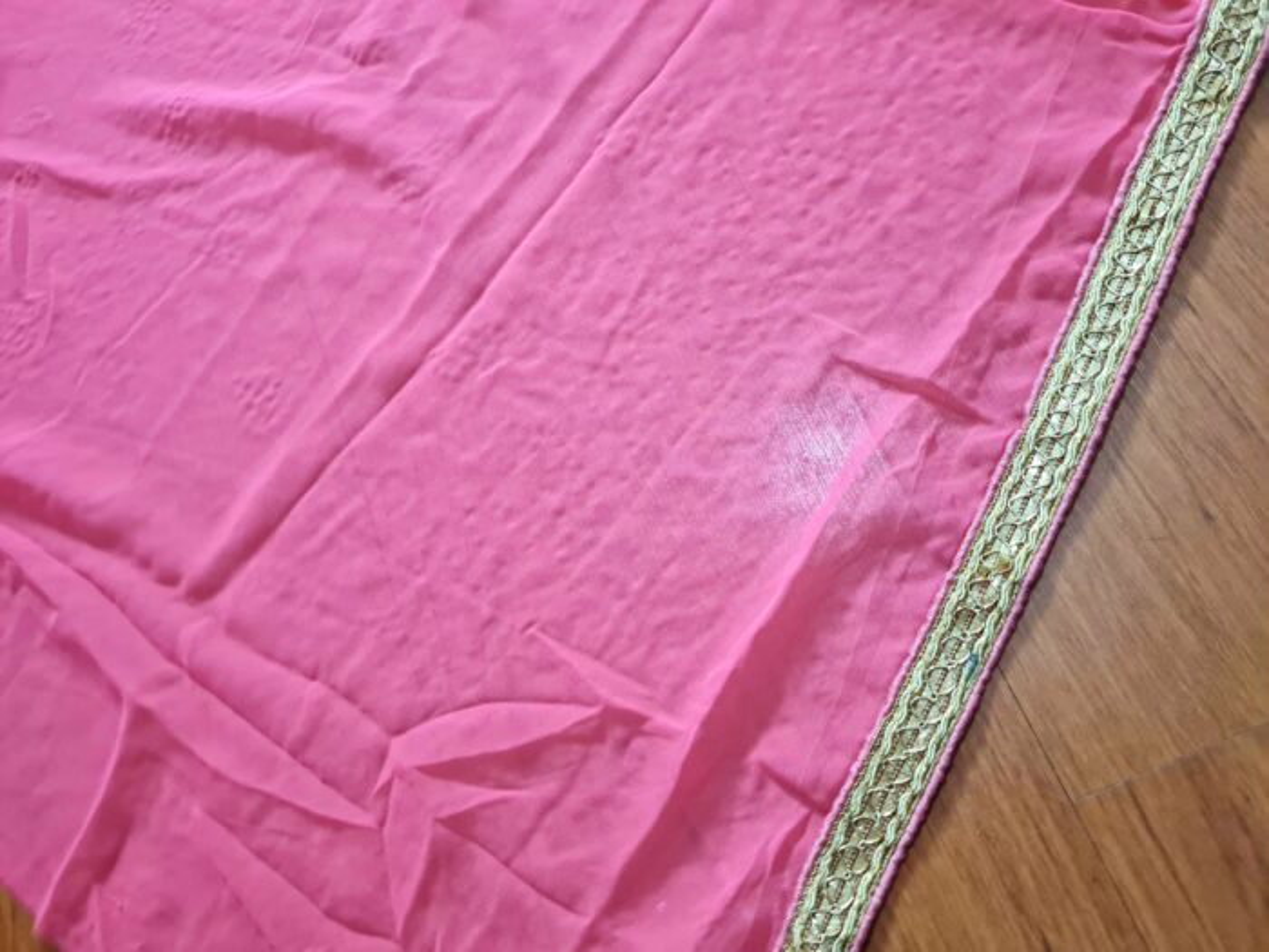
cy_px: 476
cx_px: 634
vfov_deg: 53.1
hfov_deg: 67.3
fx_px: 953
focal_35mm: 26
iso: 400
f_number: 1.8
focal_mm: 5.4
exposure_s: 1/40
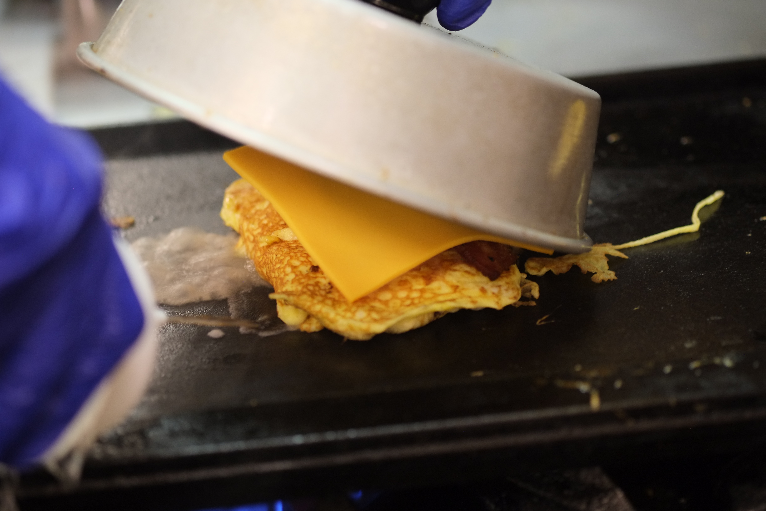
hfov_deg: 22.6
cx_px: 383
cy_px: 256
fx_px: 1915
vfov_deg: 15.2
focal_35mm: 90
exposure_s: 1/30
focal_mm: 60
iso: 800
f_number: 2.4
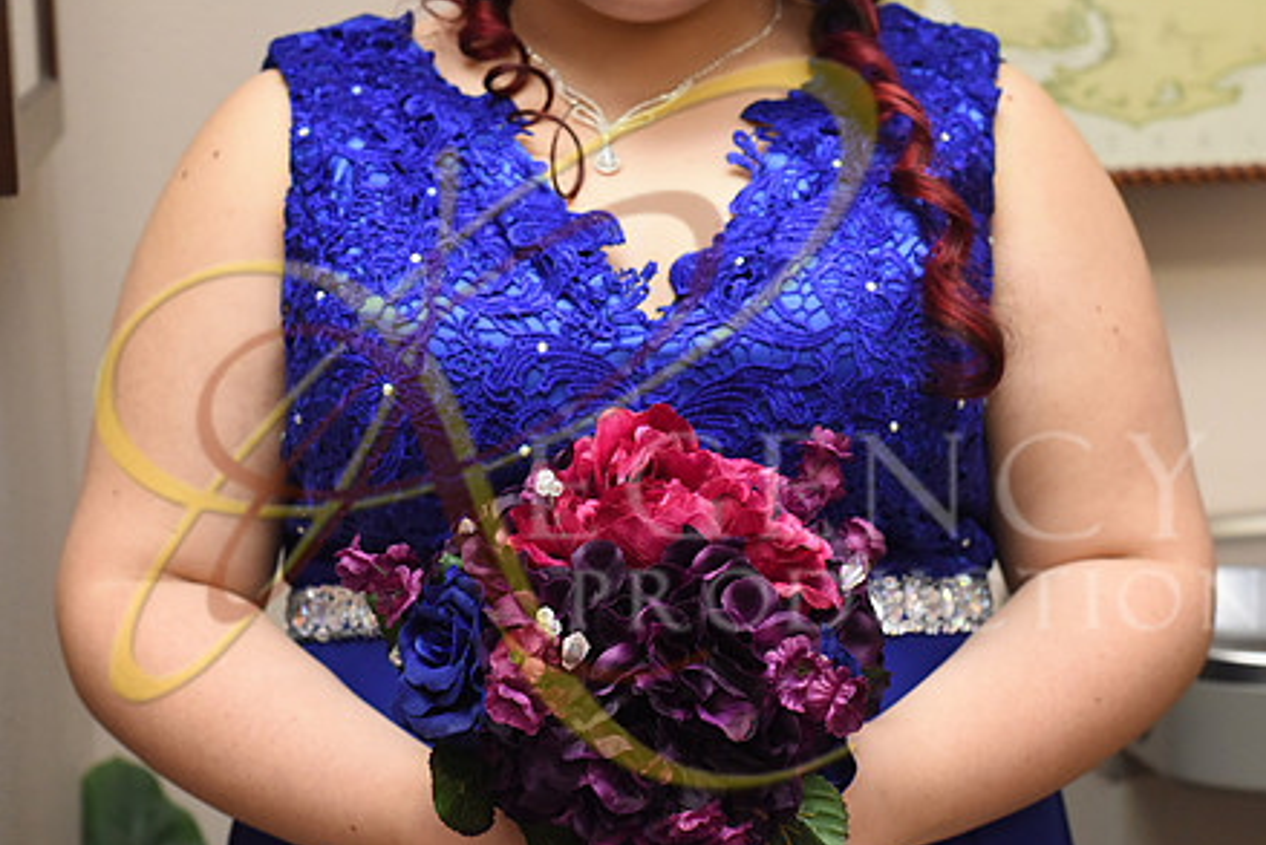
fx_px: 2322
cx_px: 649
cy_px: 425
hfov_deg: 30.5
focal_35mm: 66
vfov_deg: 20.6
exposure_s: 1/125
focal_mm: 50
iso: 3200
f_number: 7.1
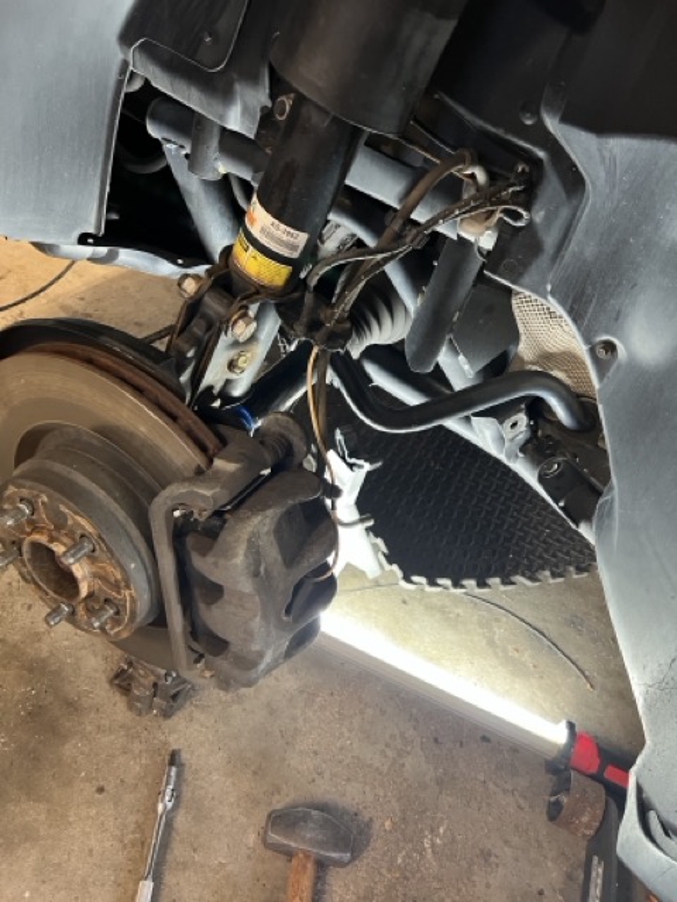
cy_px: 451
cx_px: 338
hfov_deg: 53.1
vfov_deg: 67.3
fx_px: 678
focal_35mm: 26
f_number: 1.5
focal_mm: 5.7
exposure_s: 1/60
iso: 320
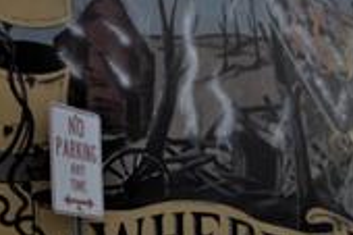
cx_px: 345
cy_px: 192
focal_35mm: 99
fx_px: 970
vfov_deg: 13.7
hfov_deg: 20.1
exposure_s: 1/1600
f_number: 5.6
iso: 400
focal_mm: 28
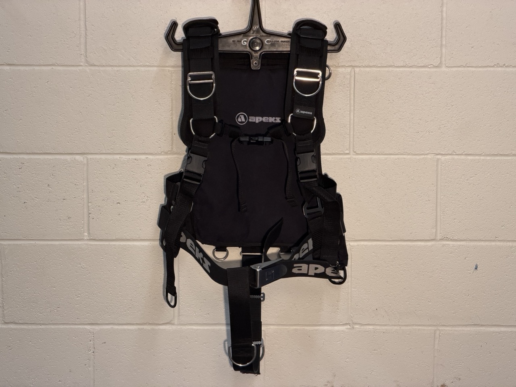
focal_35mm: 100
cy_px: 194
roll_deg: -0.5
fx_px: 1491
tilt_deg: -13.4
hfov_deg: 19.6
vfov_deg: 14.8
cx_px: 258
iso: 250
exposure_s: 1/120
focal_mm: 16.89
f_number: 2.8
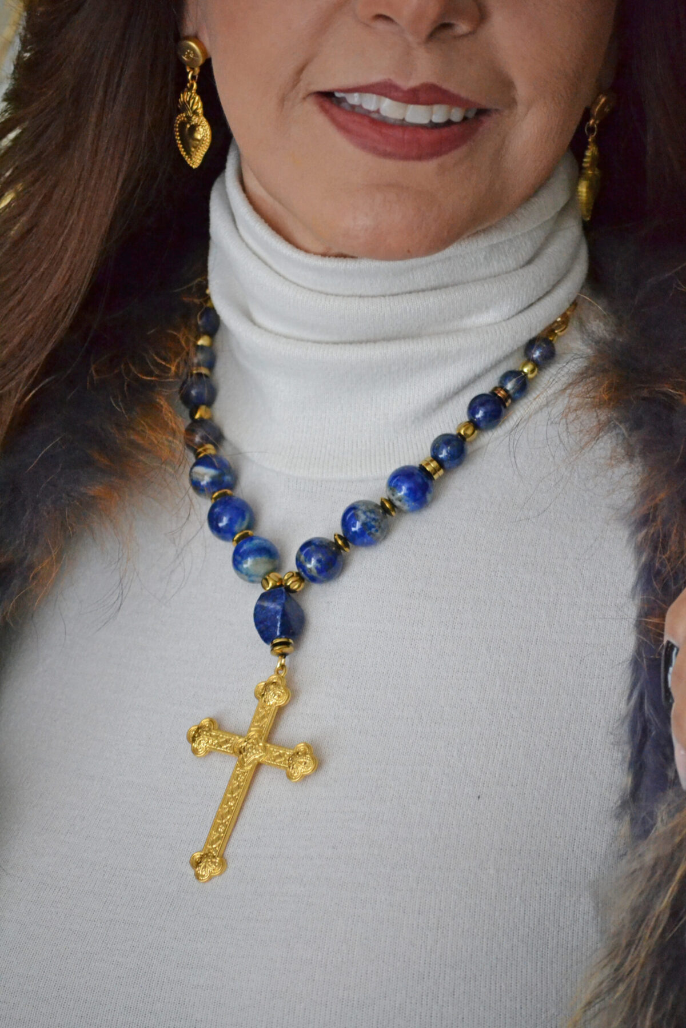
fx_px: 4973
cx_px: 343
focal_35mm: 174
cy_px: 514
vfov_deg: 11.8
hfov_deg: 7.9
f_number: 4.8
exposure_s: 1/80
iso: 3200
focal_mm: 116
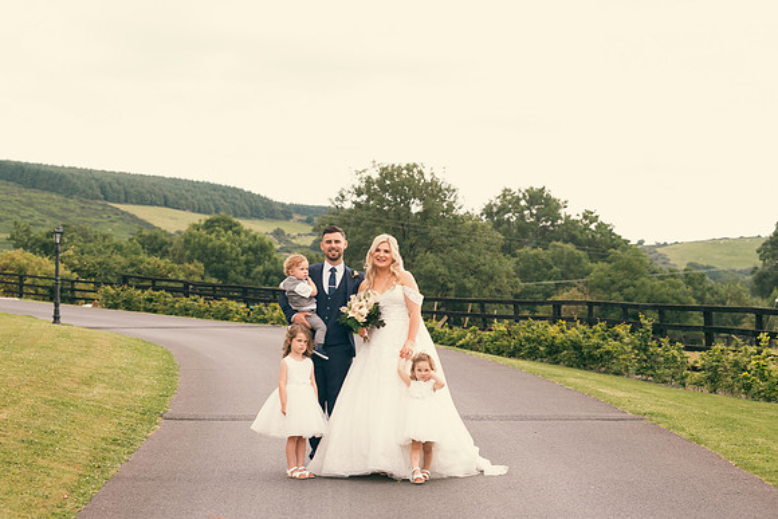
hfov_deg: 21.7
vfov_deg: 14.5
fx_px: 2034
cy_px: 260
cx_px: 389
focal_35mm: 94
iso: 320
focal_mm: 92
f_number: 5
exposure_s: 1/200
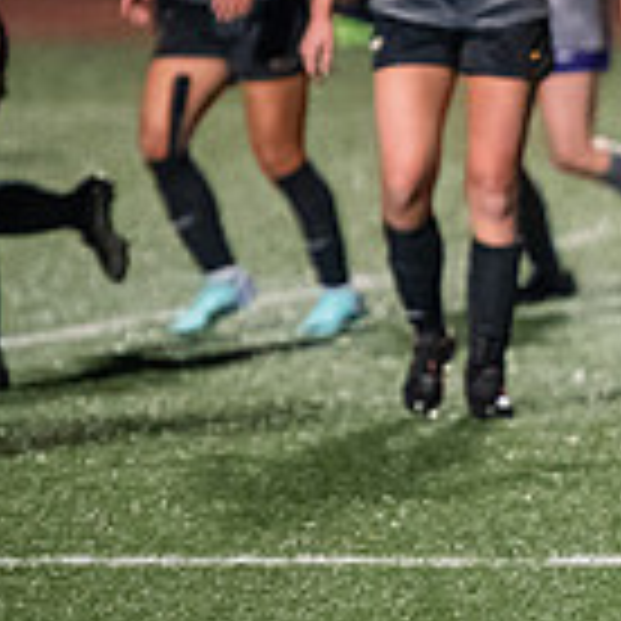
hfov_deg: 2.7
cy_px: 115
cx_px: 1062
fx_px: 13051
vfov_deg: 2.7
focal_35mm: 643
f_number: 2.8
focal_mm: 180
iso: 8000
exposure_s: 1/1000
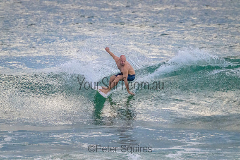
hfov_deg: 2.6
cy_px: 80
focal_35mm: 800
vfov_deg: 1.7
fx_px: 5334
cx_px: 120
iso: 11400
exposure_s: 1/800
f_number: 11
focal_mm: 800
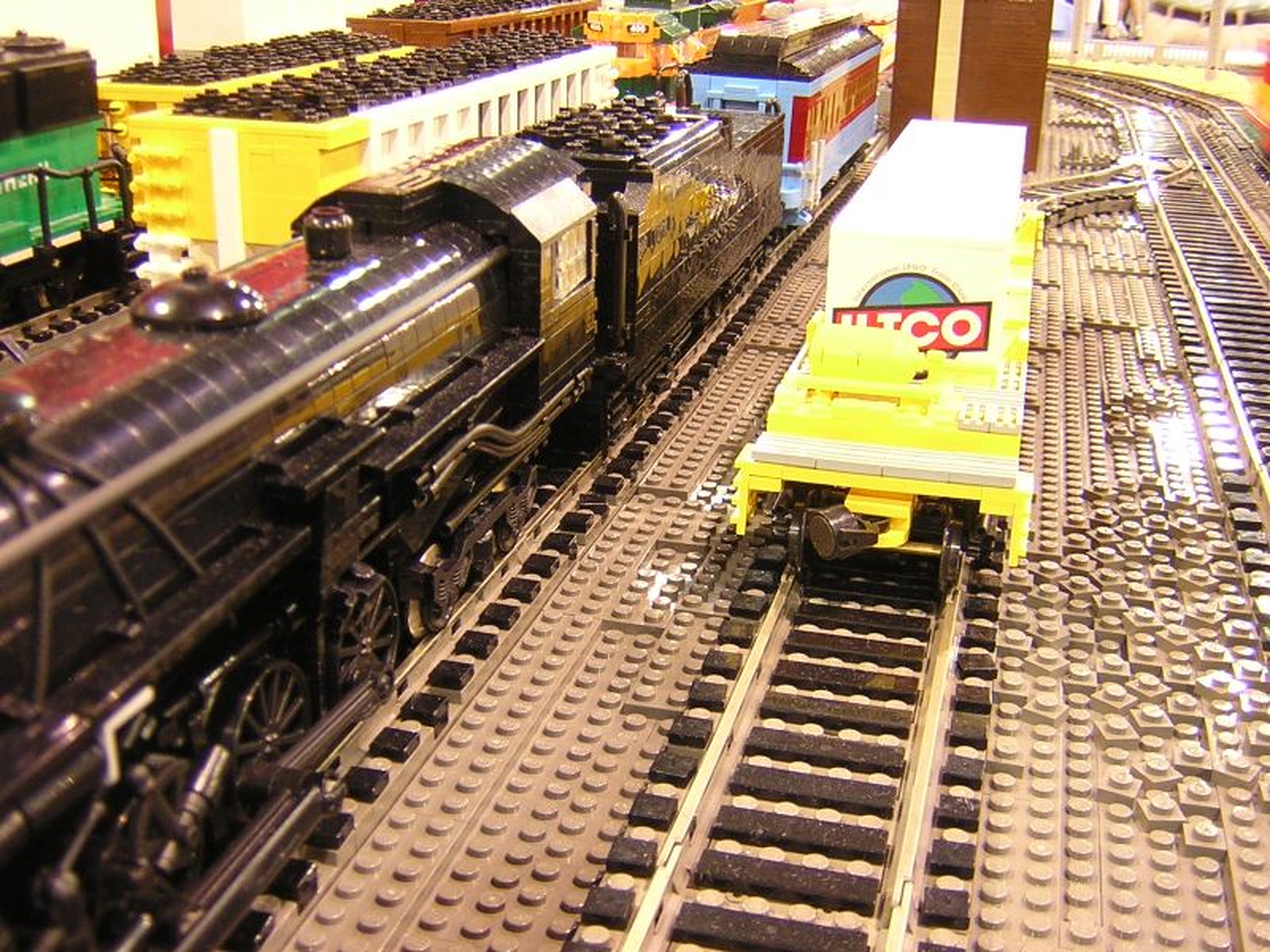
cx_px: 635
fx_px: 1468
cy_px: 476
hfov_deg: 46.8
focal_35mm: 40
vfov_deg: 36.0
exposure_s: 1/4.4
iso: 235
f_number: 2.7
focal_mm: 5.2
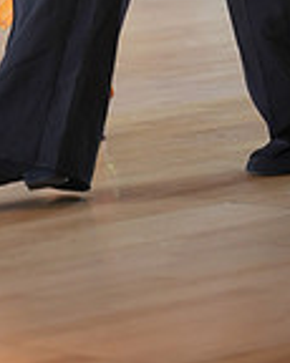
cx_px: 19
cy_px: -338
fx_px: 4070
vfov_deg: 5.0
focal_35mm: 379
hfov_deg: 4.1
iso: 800
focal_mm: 100
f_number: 2
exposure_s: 1/500
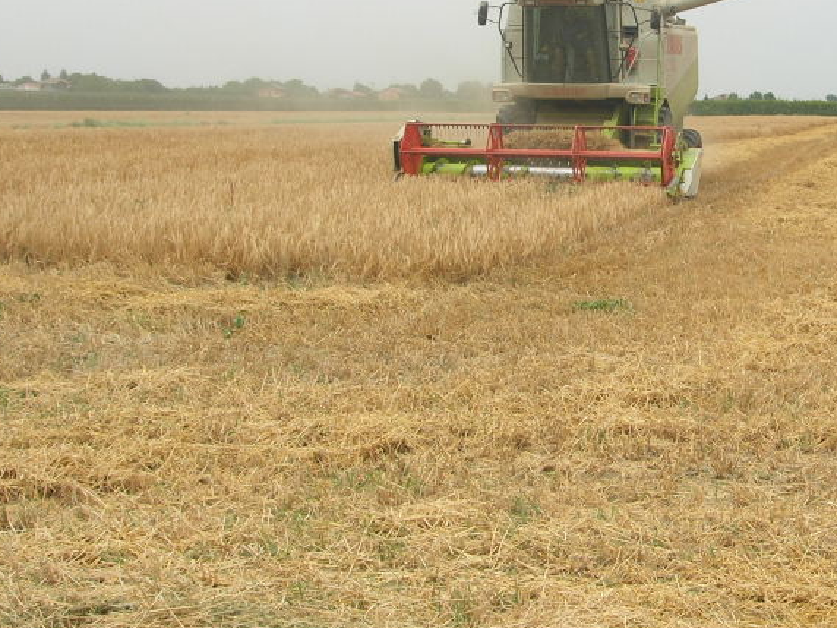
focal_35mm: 68
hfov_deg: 27.9
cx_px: 680
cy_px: 158
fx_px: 1644
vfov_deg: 21.4
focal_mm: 7.8
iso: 64
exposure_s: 1/430
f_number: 4.8
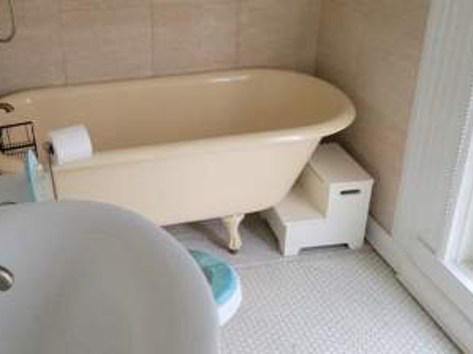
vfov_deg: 32.0
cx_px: 166
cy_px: 133
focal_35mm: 45
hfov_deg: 41.7
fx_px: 615
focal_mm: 5.9
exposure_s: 1/40
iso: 200
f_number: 2
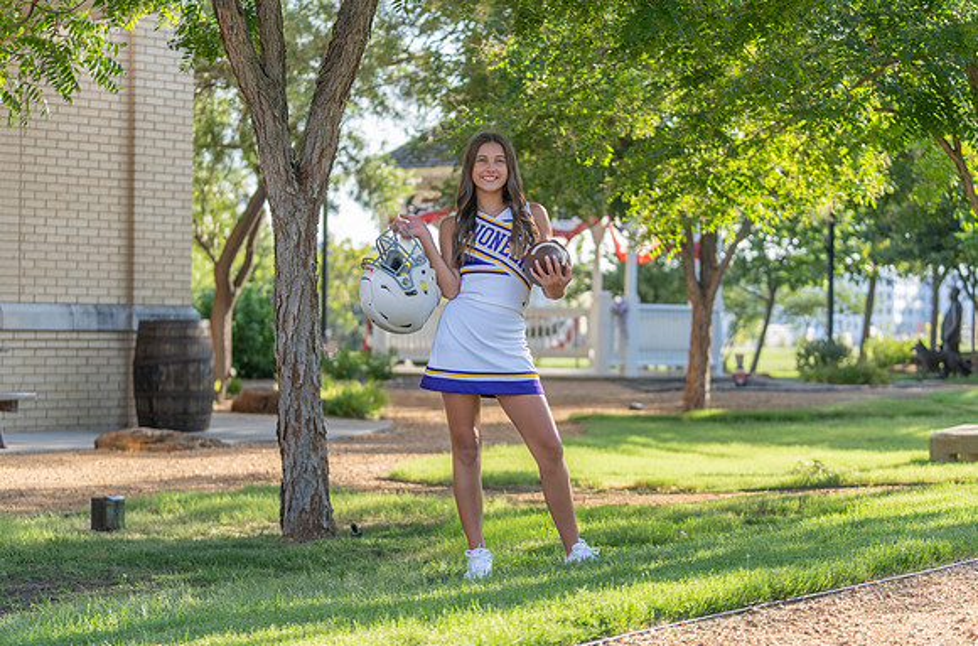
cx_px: 516
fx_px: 2045
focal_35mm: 76
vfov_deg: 17.9
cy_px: 338
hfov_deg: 26.9
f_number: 2.8
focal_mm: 70
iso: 100
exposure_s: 1/320
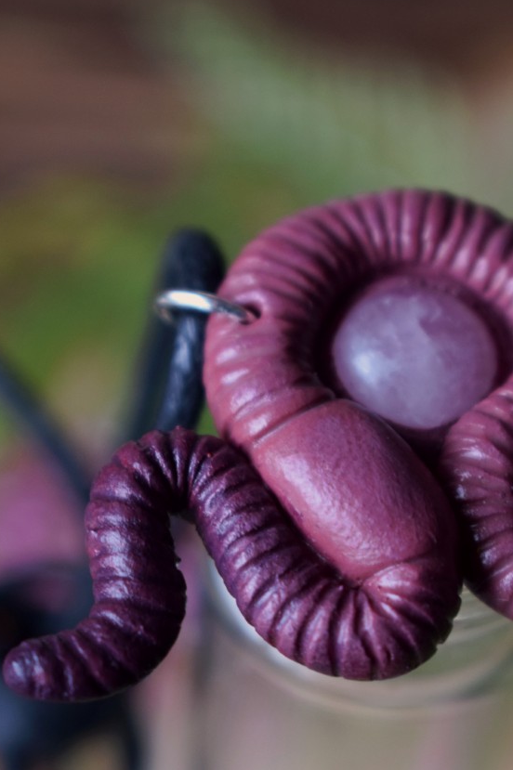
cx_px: 306
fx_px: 2453
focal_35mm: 115
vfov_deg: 17.8
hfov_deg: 11.9
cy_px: 527
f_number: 5.6
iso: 1000
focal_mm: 55
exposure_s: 1/60
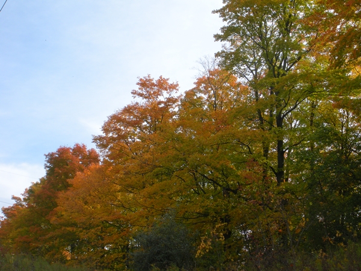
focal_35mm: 64
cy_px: 136
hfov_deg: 30.3
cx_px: 180
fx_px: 667
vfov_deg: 22.9
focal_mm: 11.2
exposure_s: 1/288
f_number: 4.6
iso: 64
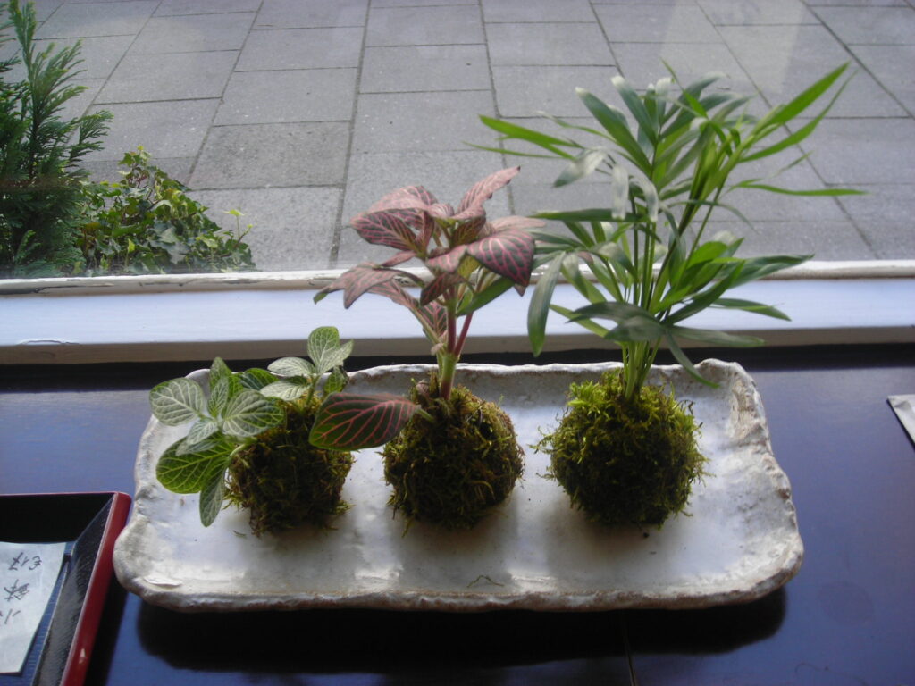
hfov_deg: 49.0
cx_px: 458
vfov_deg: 37.7
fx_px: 1004
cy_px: 343
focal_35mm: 38
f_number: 3.2
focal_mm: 6.3
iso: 50
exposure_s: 1/63.5
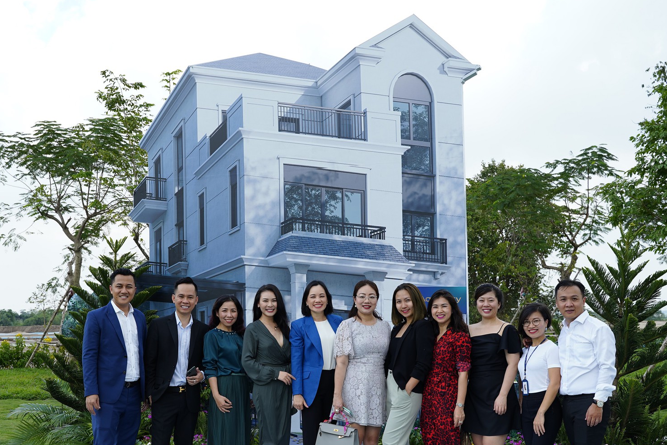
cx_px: 268
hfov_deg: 42.5
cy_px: 280
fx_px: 852
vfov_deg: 29.1
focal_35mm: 46
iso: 100
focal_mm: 34
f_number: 5.6
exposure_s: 1/200
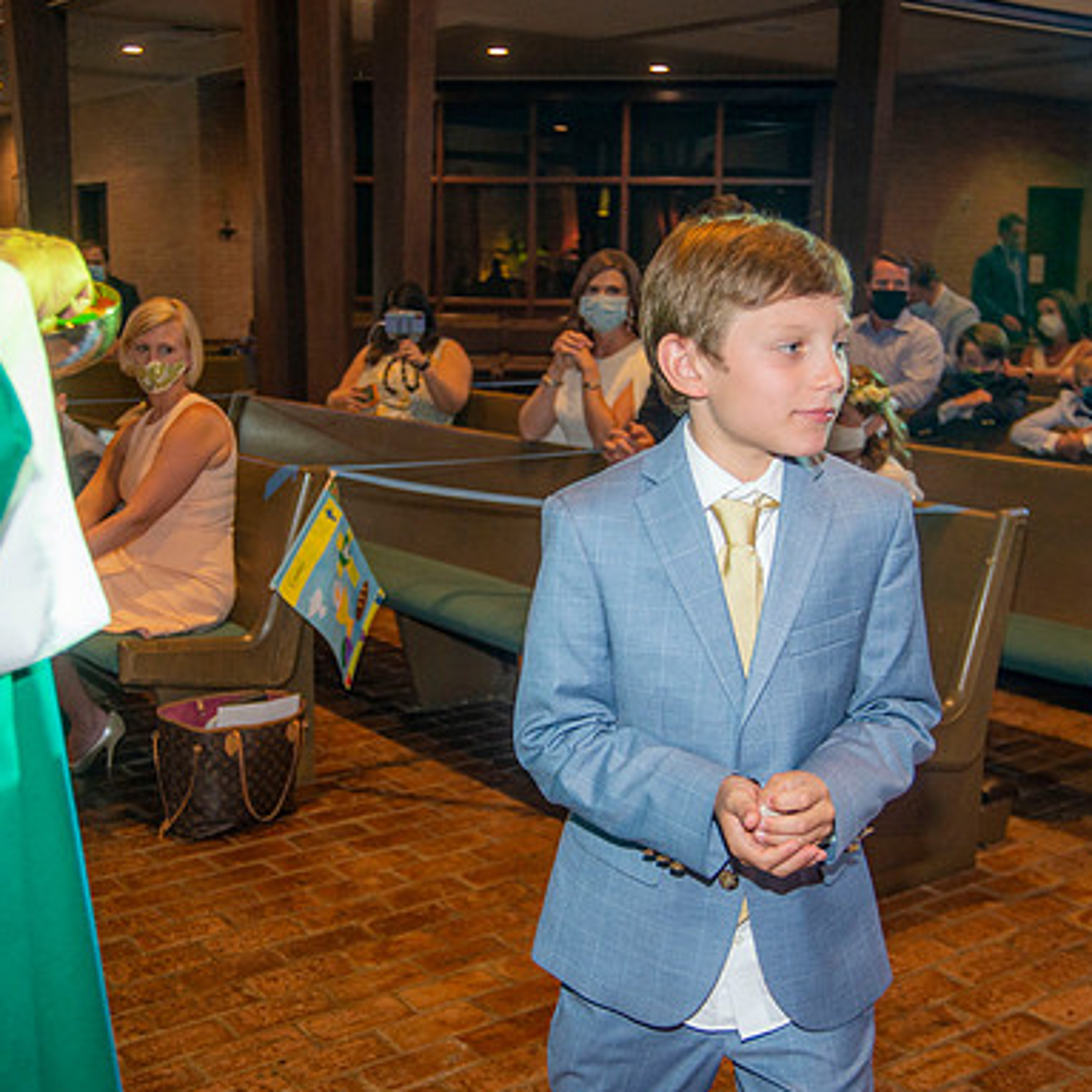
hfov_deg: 37.5
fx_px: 1606
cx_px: 519
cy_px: 545
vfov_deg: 37.6
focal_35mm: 45
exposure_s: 1/200
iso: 1600
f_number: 5
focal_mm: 35
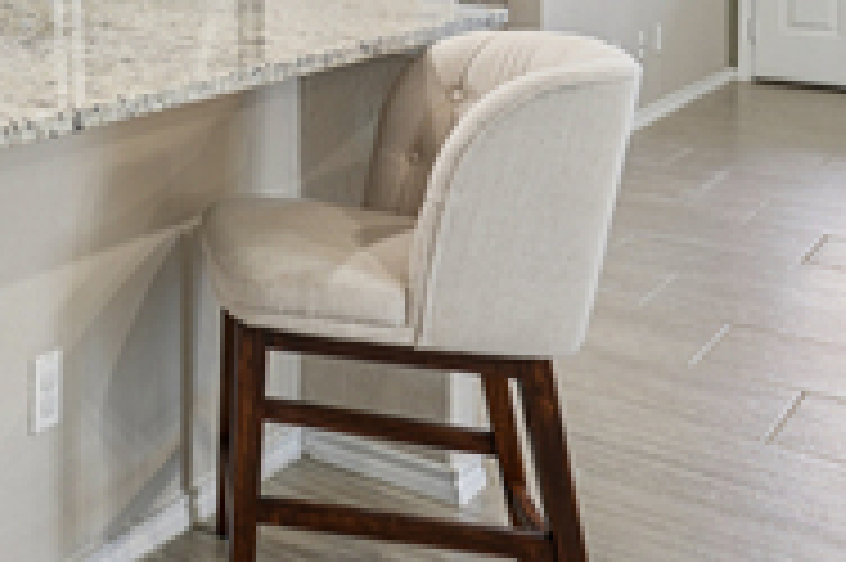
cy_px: -128
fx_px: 1362
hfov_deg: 26.4
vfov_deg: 21.5
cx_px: -382
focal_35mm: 58
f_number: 8
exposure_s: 1/10
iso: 400
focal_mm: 17
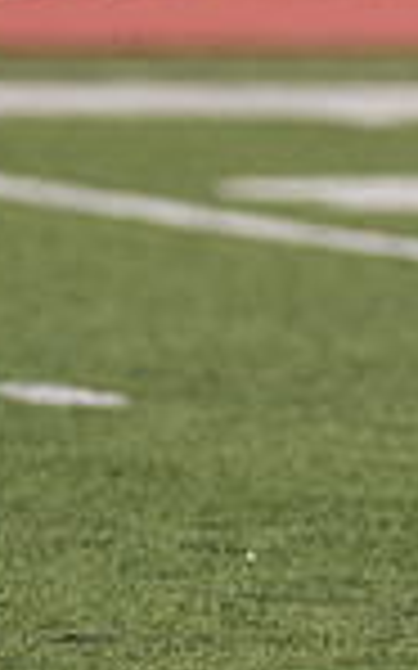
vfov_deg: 1.6
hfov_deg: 1.0
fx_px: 23298
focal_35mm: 1277
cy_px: -76
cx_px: 794
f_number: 2.8
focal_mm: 200
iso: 100
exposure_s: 1/2500
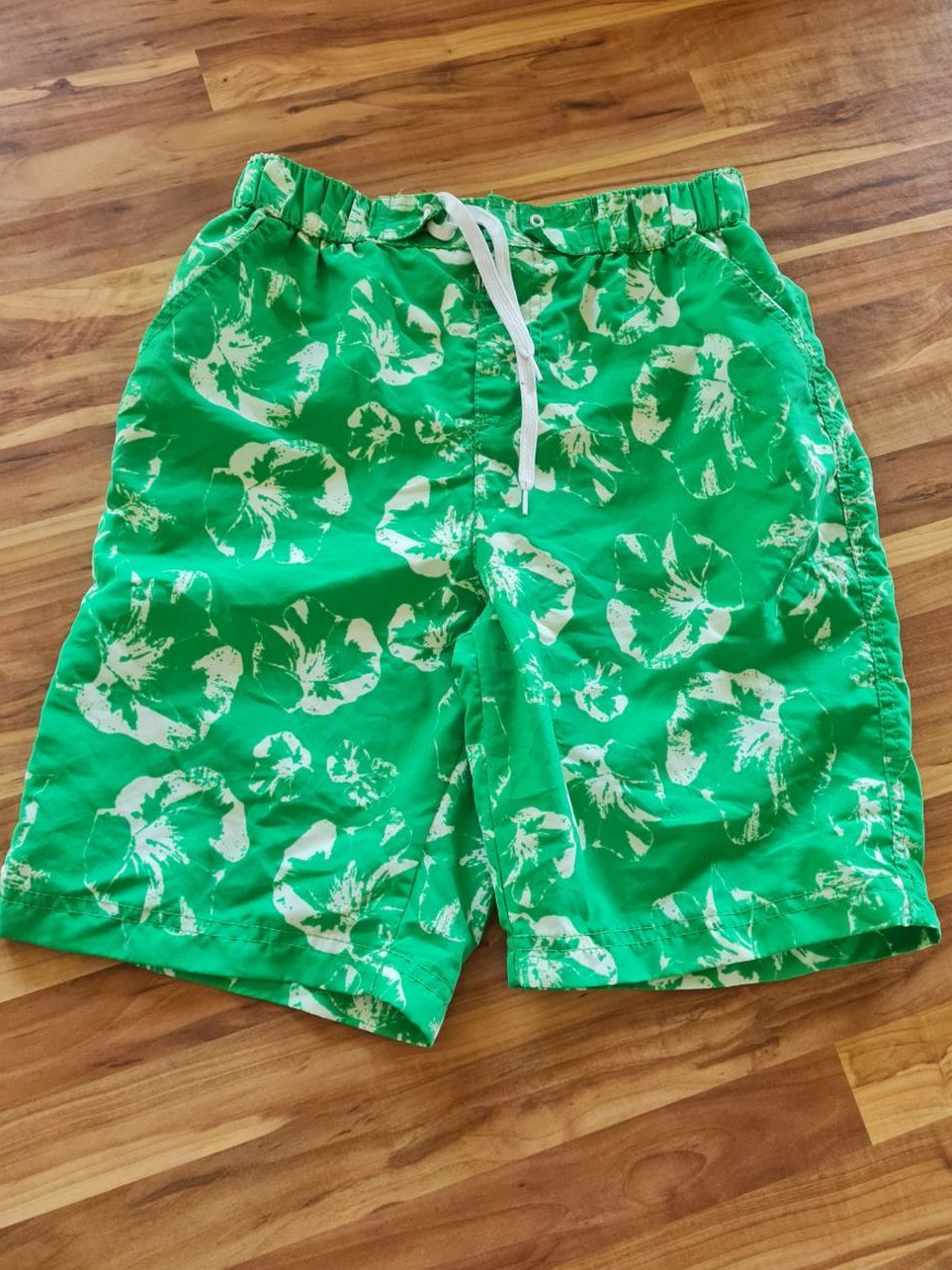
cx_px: 481
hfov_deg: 51.3
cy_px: 630
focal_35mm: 27
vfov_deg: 65.3
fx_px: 991
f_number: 1.8
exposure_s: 1/60
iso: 200
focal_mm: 5.4
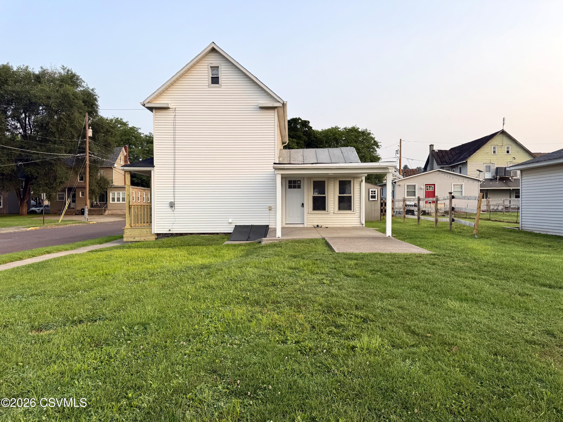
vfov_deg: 56.8
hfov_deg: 71.6
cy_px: 211
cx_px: 282
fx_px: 390
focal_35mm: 24
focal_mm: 6.76
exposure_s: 1/858
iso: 80
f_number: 1.78
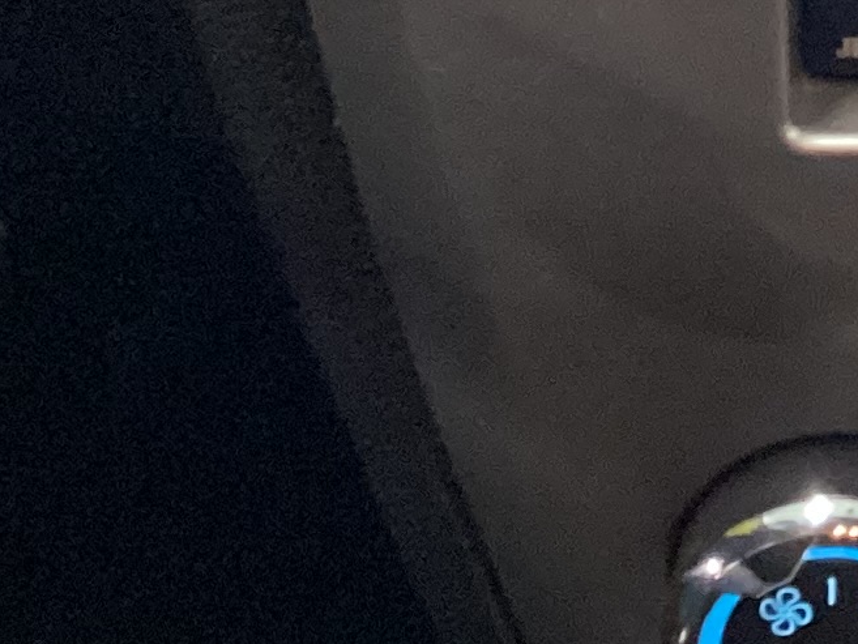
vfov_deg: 9.4
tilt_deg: -27.2
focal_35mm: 154
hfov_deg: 11.7
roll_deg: -4.4
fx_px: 3818
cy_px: -334
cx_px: 1622
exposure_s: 1/25
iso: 400
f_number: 2.4
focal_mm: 3.3
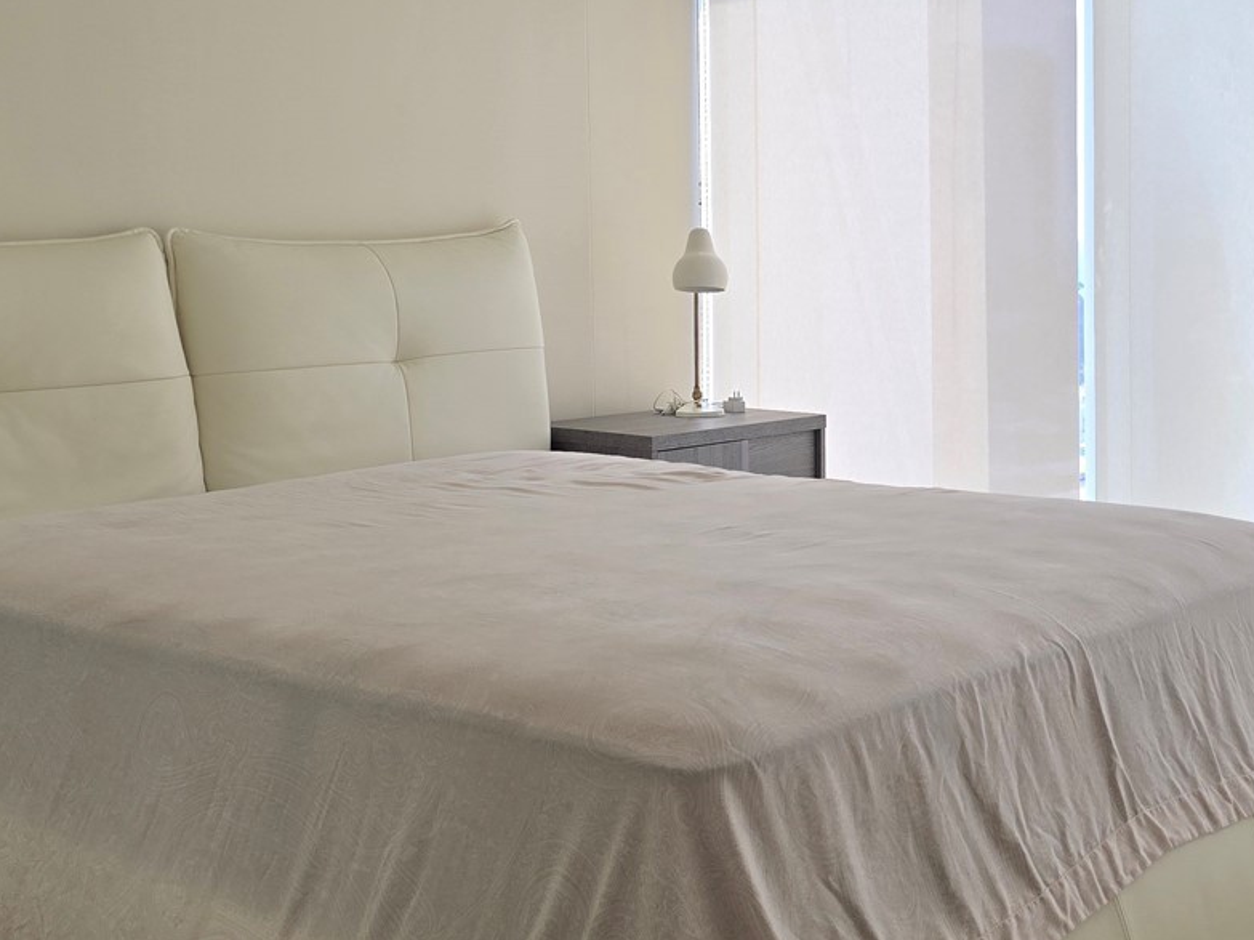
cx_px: 890
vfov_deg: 30.5
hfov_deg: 39.7
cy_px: 277
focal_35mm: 47
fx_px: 1702
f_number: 1.7
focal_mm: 6.3
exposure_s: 1/180
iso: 50
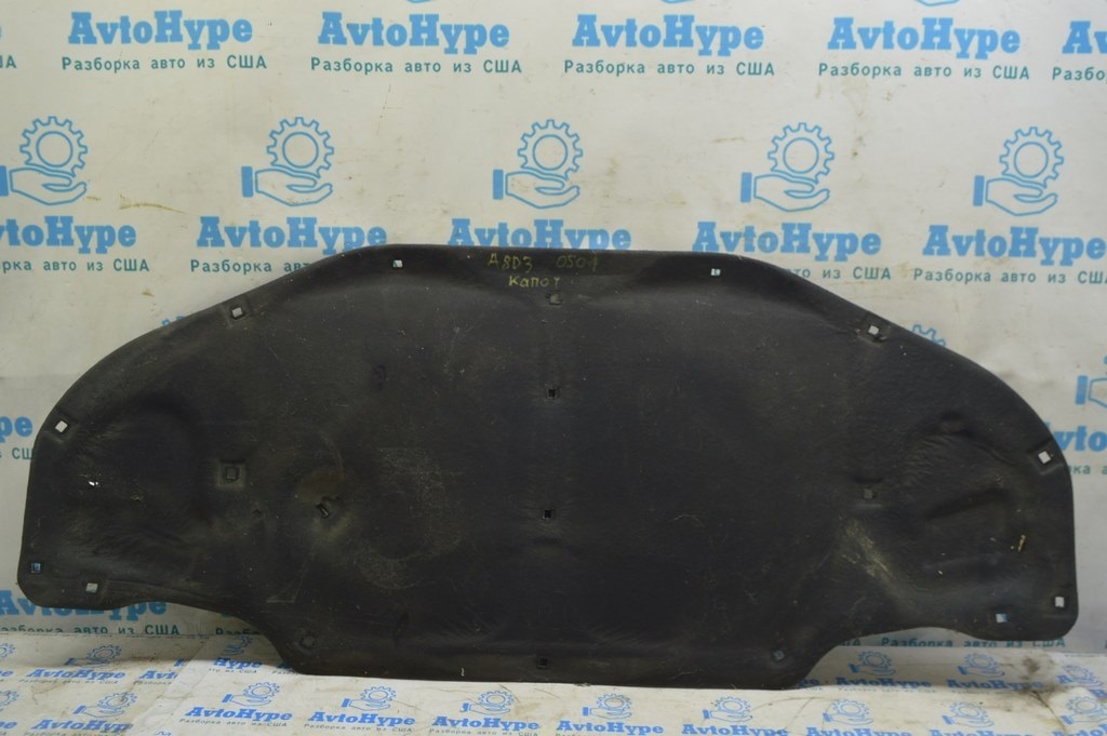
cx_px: 554
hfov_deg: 62.0
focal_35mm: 30
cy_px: 368
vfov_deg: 43.5
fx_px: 922
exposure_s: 1/20
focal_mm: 20
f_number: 5.6
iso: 400
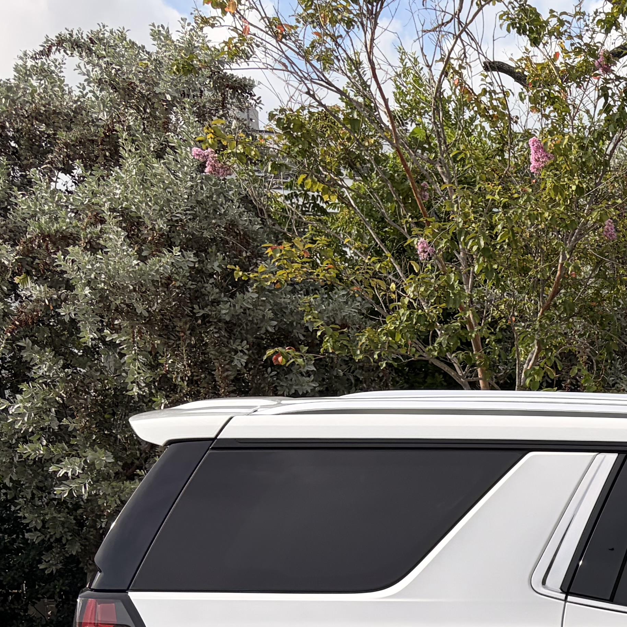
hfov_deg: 20.7
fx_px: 1475
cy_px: 704
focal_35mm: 72
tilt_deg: -8.0
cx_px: 927
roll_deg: +0.4
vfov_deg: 22.5
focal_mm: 5.96
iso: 50
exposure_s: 1/2865
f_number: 1.6
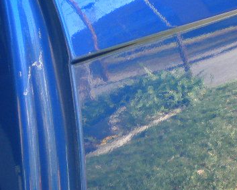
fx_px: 695
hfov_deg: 19.3
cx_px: 161
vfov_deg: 15.6
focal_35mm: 99
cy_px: 79
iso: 80
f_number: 3.1
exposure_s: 1/127
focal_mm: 6.3
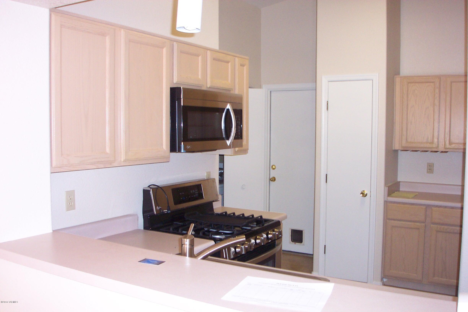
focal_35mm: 35
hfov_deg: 54.4
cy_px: 156
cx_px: 234
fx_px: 455
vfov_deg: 37.9
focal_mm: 7.5
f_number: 2.8
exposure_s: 1/30
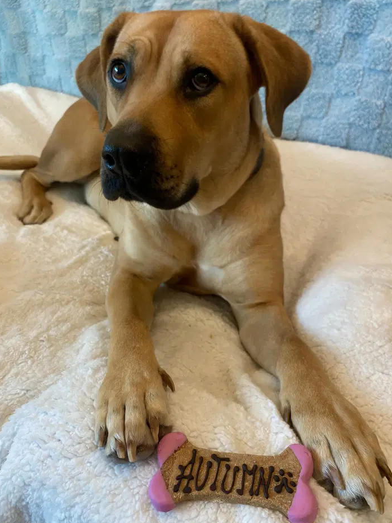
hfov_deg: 49.7
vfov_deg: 63.5
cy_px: 267
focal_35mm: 28
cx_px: 200
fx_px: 423
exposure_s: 1/60
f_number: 1.8
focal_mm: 4.25
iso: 64
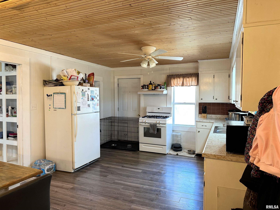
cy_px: 105
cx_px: 140
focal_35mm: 24
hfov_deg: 71.6
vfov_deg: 56.8
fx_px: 194
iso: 125
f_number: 1.78
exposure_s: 1/60
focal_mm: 6.86
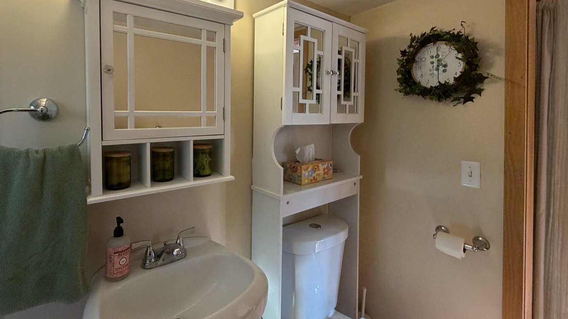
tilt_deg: -1.2
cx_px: 257
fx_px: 271
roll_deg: +0.7
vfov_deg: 60.3
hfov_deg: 92.4
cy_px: 120
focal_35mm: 18
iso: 320
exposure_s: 1/60
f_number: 2.2
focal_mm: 2.22
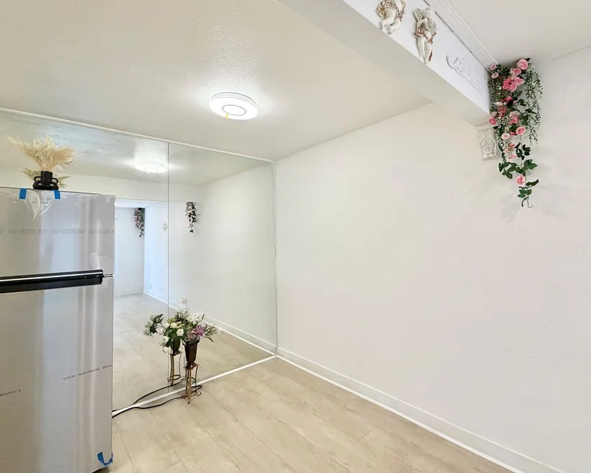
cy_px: 223
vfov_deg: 76.9
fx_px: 297
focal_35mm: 17
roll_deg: +1.3
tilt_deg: +3.1
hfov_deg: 89.1
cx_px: 334
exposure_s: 1/120
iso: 160
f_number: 2.2
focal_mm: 2.22
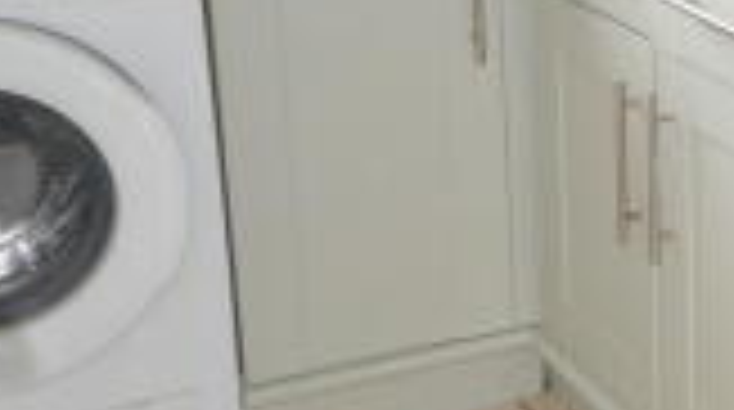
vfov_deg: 13.0
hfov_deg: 21.0
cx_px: 964
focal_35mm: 92
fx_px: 1787
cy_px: 115
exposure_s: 1/60
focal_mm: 20
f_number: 5.6
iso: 1100
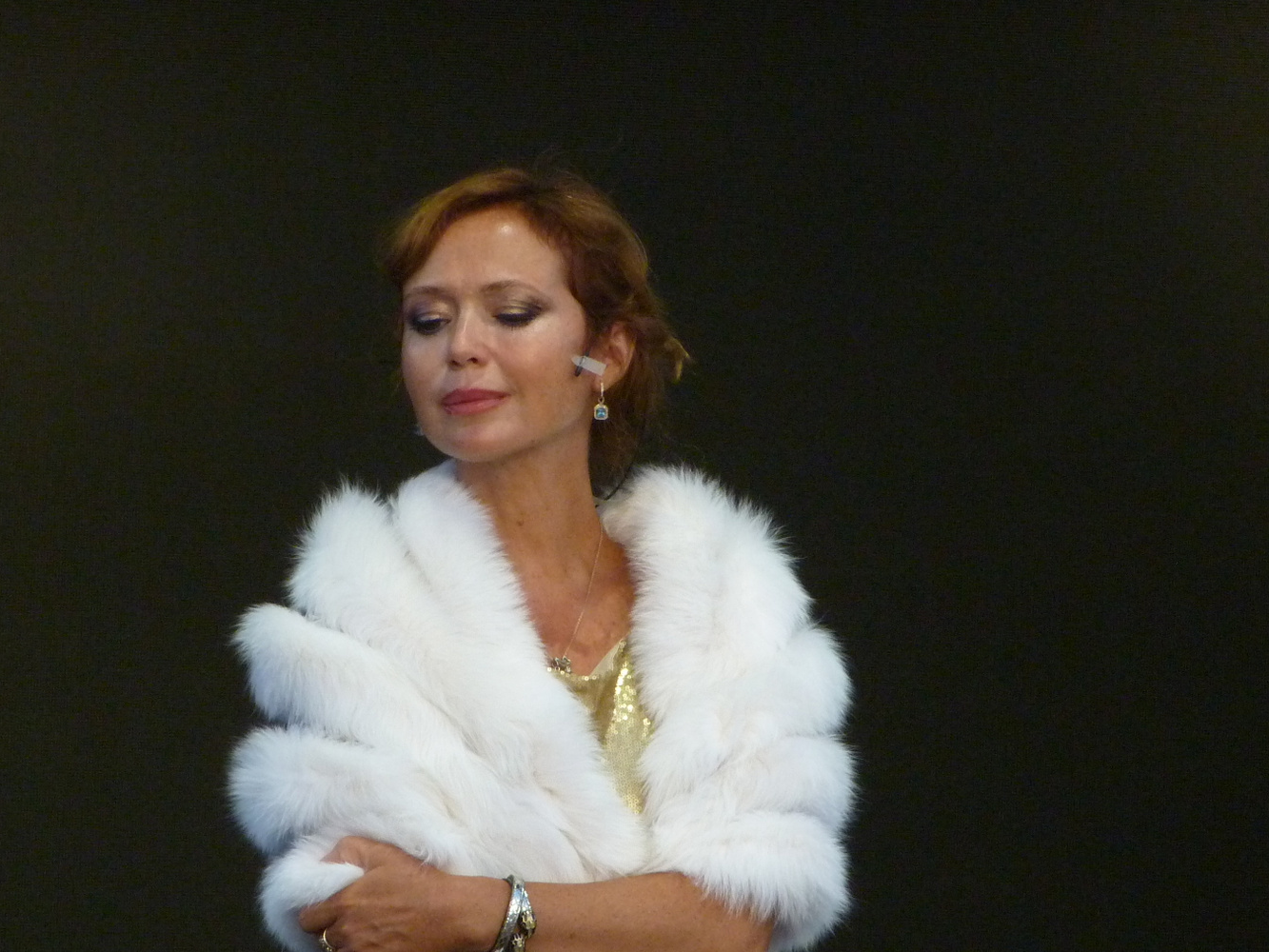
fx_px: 14848
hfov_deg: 4.9
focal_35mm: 405
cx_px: 550
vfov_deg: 3.7
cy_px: 620
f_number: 4.9
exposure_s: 1/400
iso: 400
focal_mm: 49.2
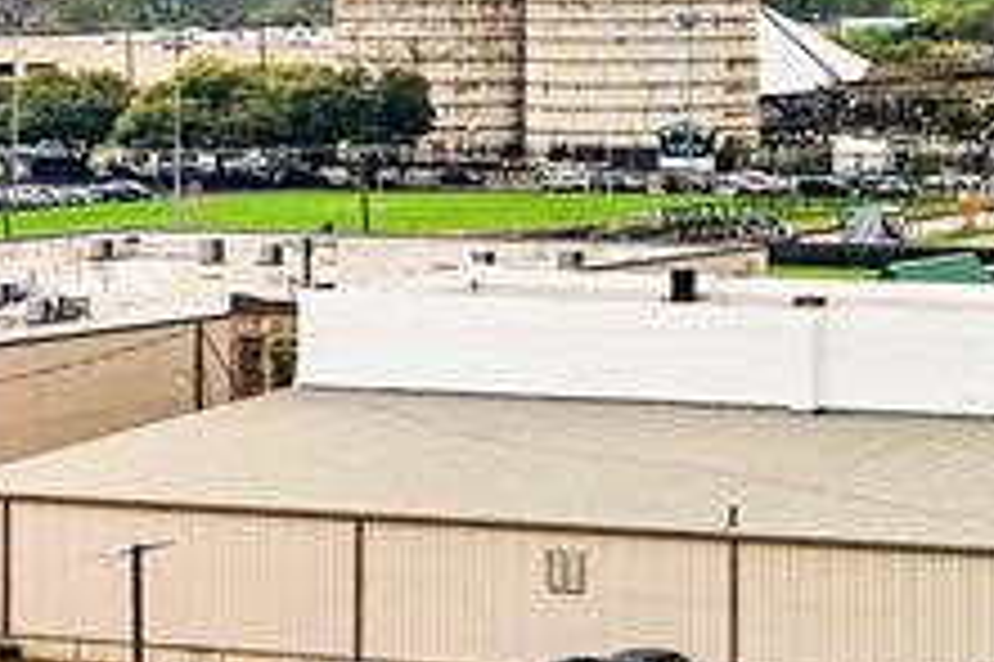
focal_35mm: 130
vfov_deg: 10.5
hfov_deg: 13.6
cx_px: 1970
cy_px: 351
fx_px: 3587
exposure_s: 1/120
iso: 100
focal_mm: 10.26
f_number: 4
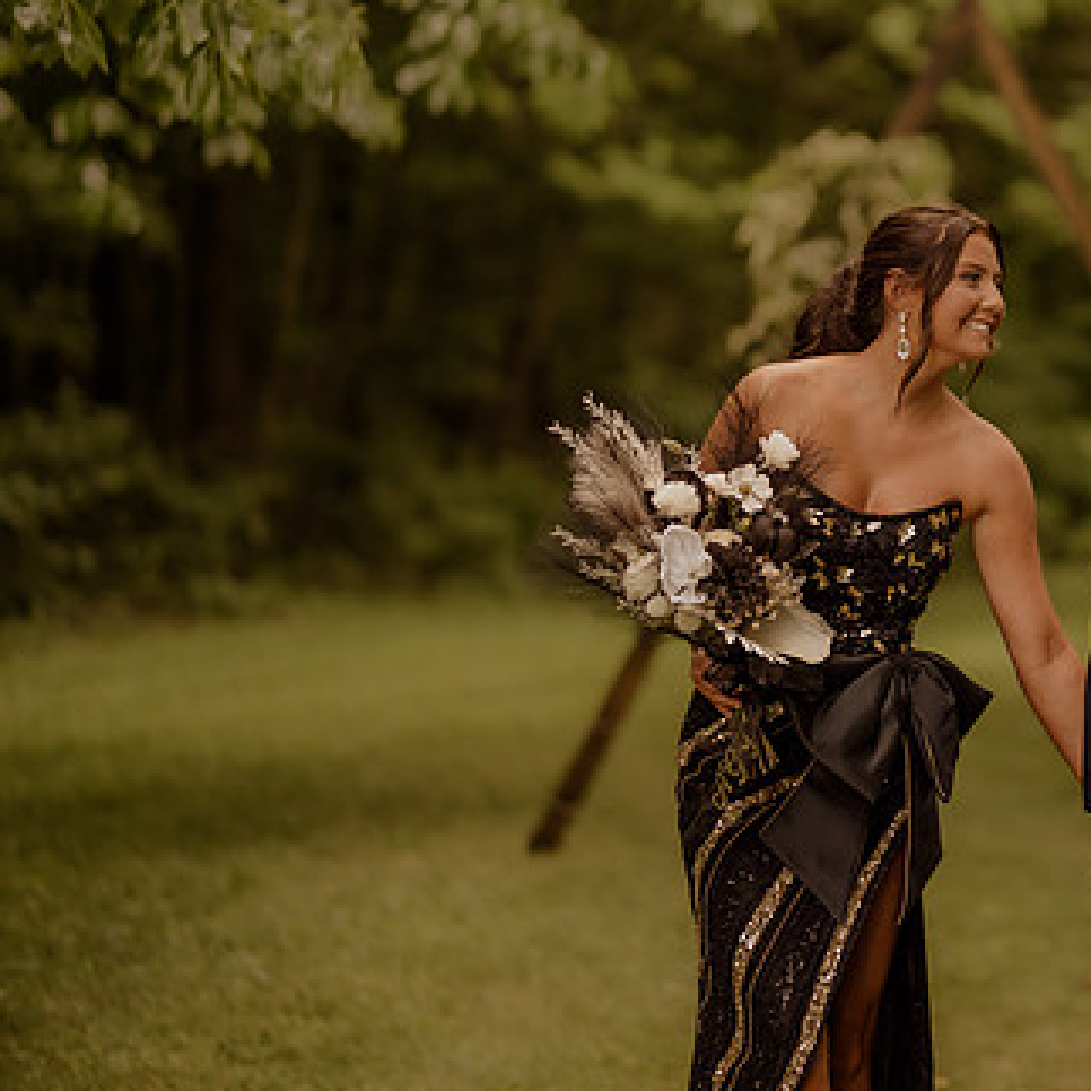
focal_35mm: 130
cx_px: 976
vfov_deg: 13.4
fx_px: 4635
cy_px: 496
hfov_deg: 13.3
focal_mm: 85
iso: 400
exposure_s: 1/2000
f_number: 1.4
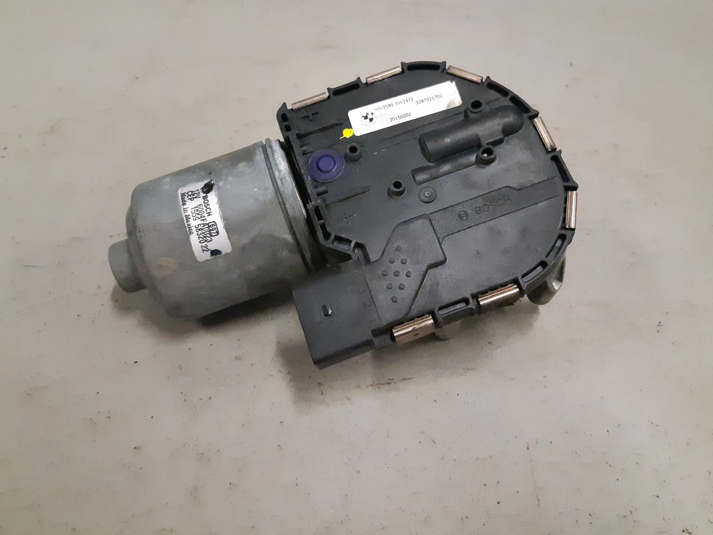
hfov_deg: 55.3
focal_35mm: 33
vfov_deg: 42.8
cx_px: 379
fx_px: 680
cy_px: 221
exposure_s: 1/224
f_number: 1.7
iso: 800
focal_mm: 3.93
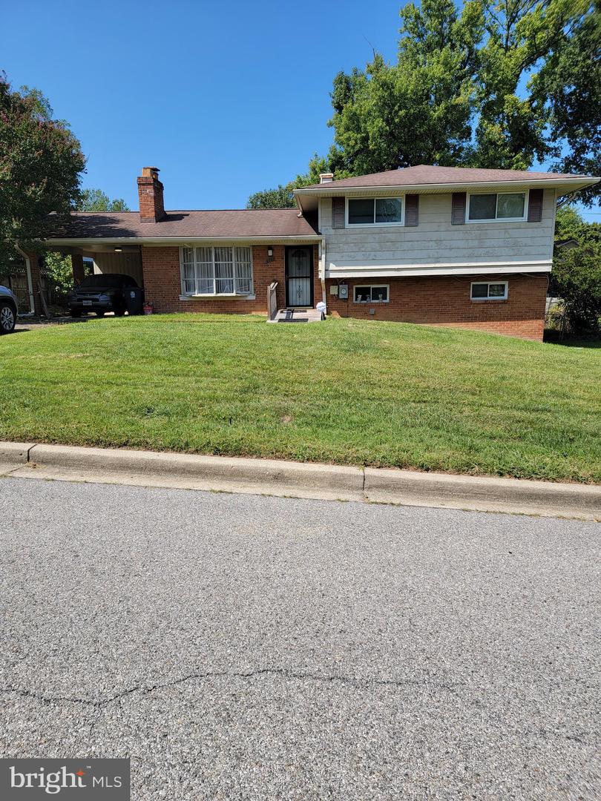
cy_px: 400
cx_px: 300
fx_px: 556
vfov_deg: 71.6
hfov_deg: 56.8
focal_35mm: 24
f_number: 1.8
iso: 16
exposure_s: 1/834
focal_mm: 6.7
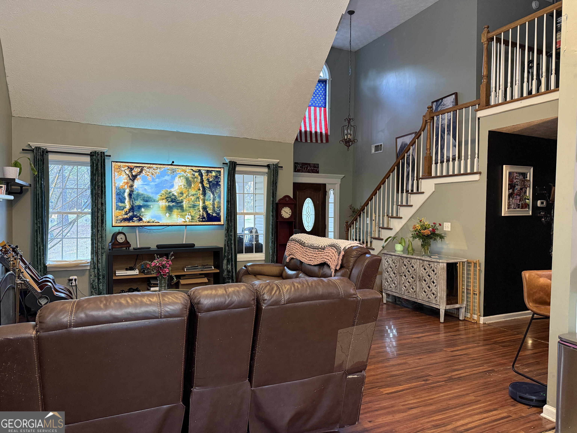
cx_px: 288
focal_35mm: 24
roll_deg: -0.9
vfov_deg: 56.8
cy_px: 216
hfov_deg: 71.6
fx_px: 400
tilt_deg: -0.9
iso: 320
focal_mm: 6.76
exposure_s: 1/42
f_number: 1.78
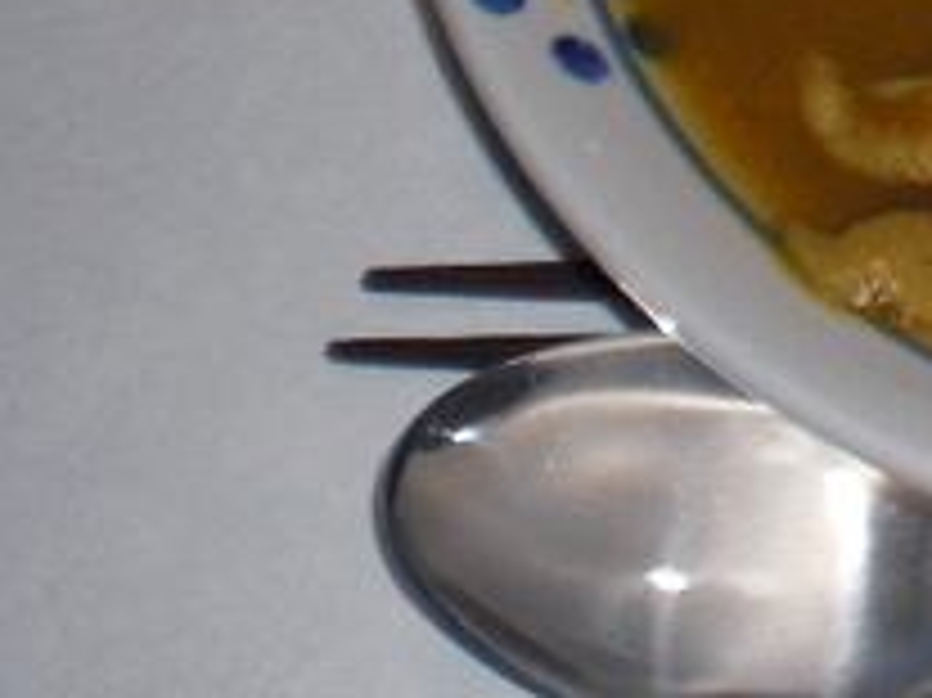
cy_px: -509
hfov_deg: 12.3
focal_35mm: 147
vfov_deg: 9.6
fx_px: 3956
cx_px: 1688
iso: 64
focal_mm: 6.3
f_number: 3.1
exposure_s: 1/60
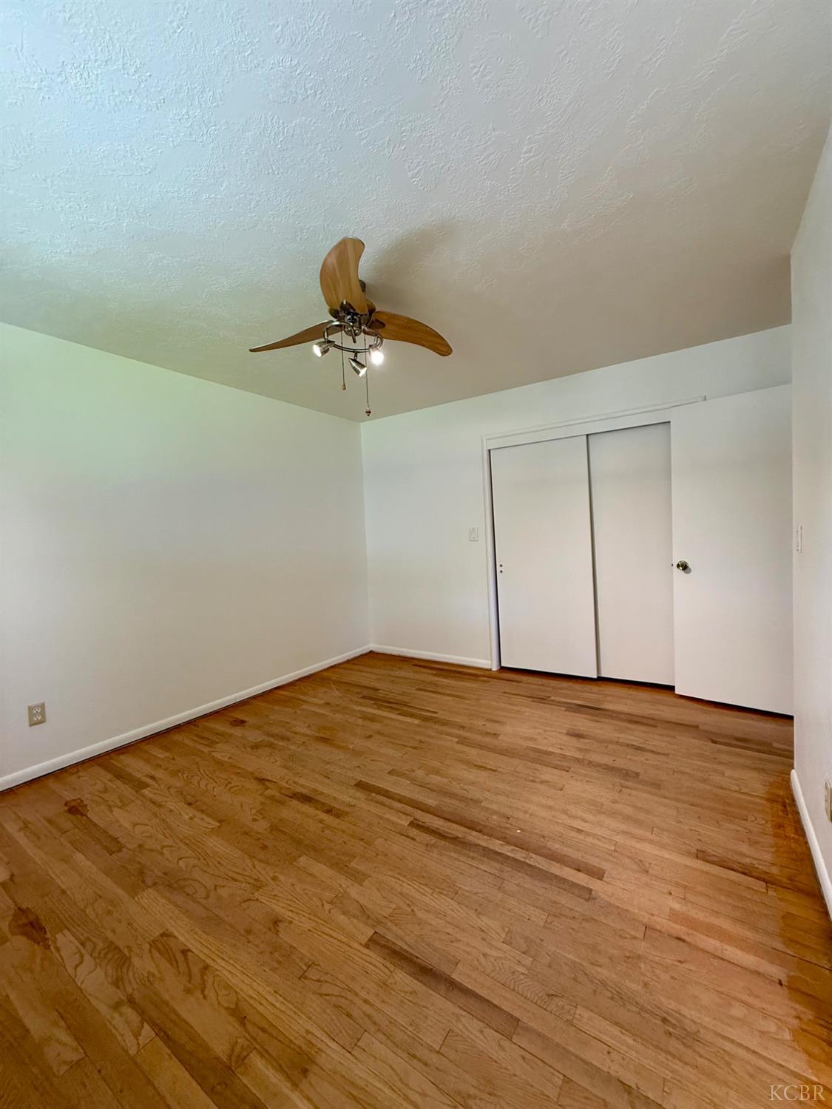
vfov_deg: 102.1
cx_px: 416
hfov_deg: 85.7
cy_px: 554
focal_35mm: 14
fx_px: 449
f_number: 2.2
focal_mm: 2.22
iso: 200
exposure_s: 1/60
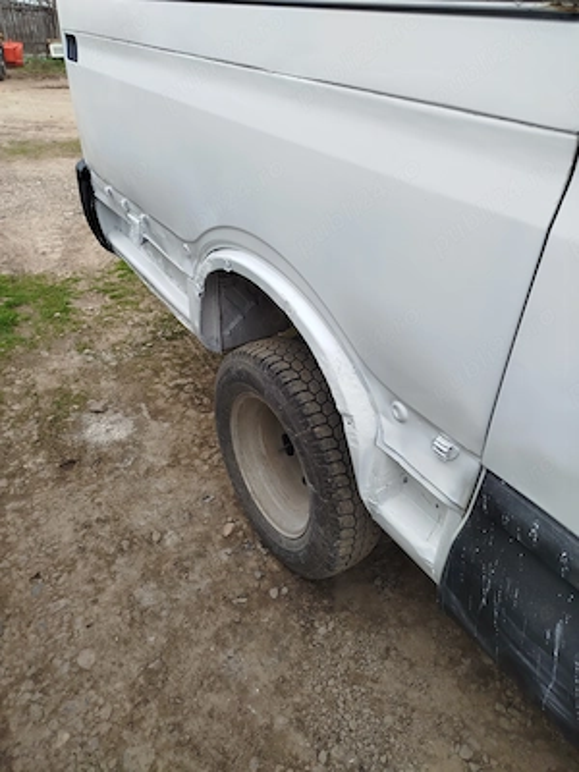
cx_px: 290
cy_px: 386
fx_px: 535
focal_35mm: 24
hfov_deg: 56.8
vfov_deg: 71.6
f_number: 1.7
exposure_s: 1/336
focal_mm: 5.31
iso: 50
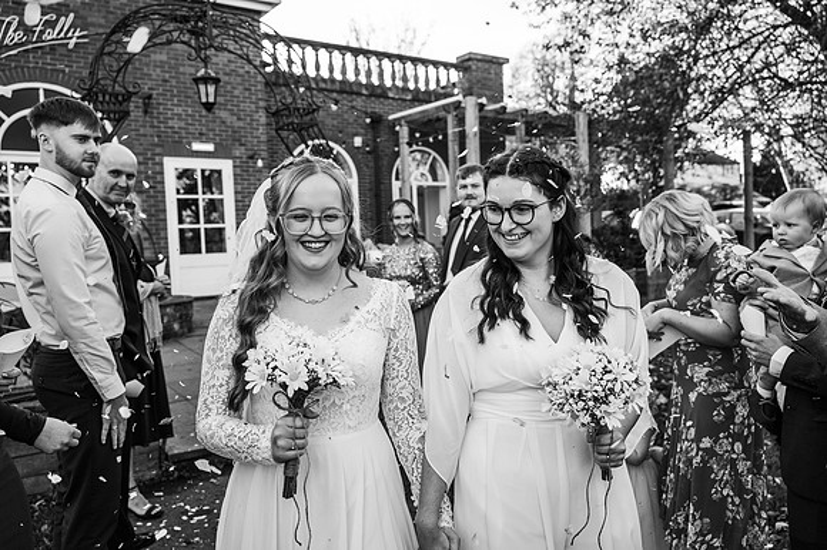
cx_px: 414
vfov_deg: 43.6
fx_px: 689
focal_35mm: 30
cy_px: 275
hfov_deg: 62.0
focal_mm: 30
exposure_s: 1/640
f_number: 4
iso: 450
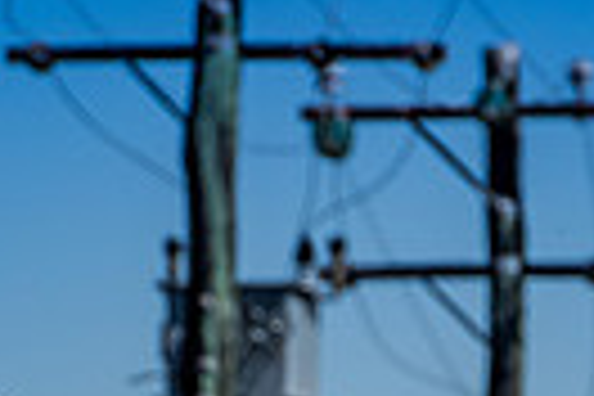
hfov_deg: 1.6
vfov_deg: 1.0
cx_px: 328
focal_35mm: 1316
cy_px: 632
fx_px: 21712
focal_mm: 200
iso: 100
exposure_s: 1/3200
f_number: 4.5
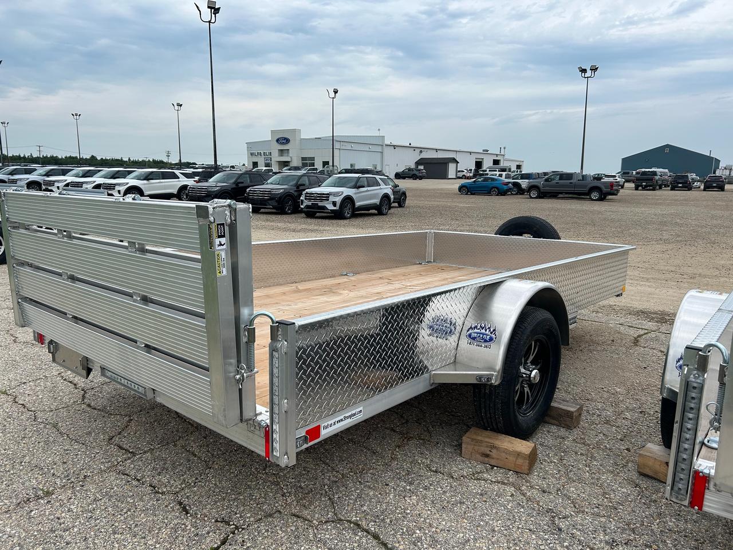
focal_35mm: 26
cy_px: 275
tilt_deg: -9.5
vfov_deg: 53.1
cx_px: 366
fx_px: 551
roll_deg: +0.0
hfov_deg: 67.3
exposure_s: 1/2252
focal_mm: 5.7
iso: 50
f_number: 1.5
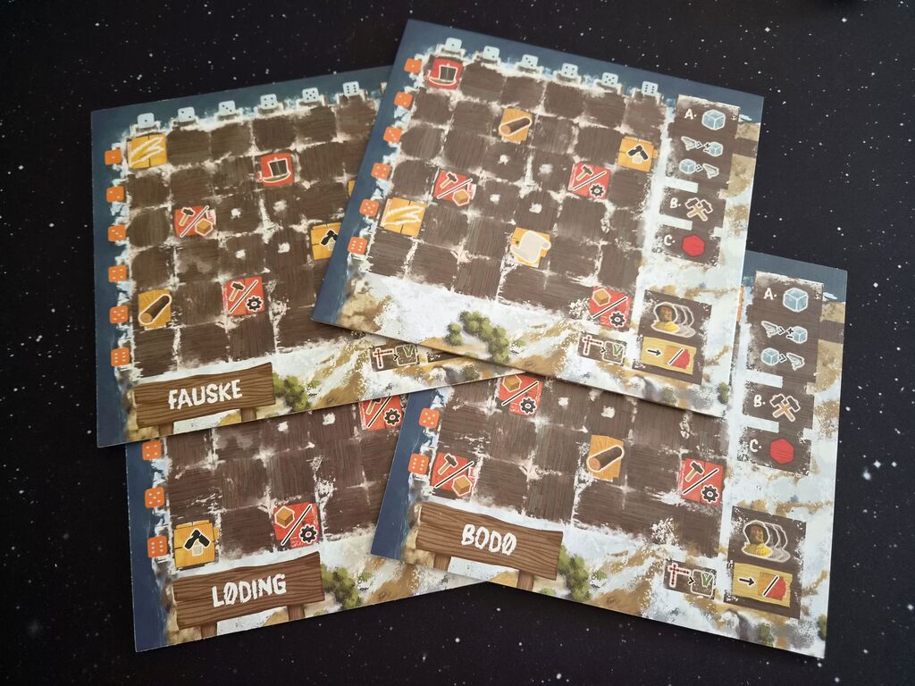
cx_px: 458
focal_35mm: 23
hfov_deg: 73.9
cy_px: 343
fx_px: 608
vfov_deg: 58.9
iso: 800
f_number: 1.8
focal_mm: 5.4
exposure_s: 1/100
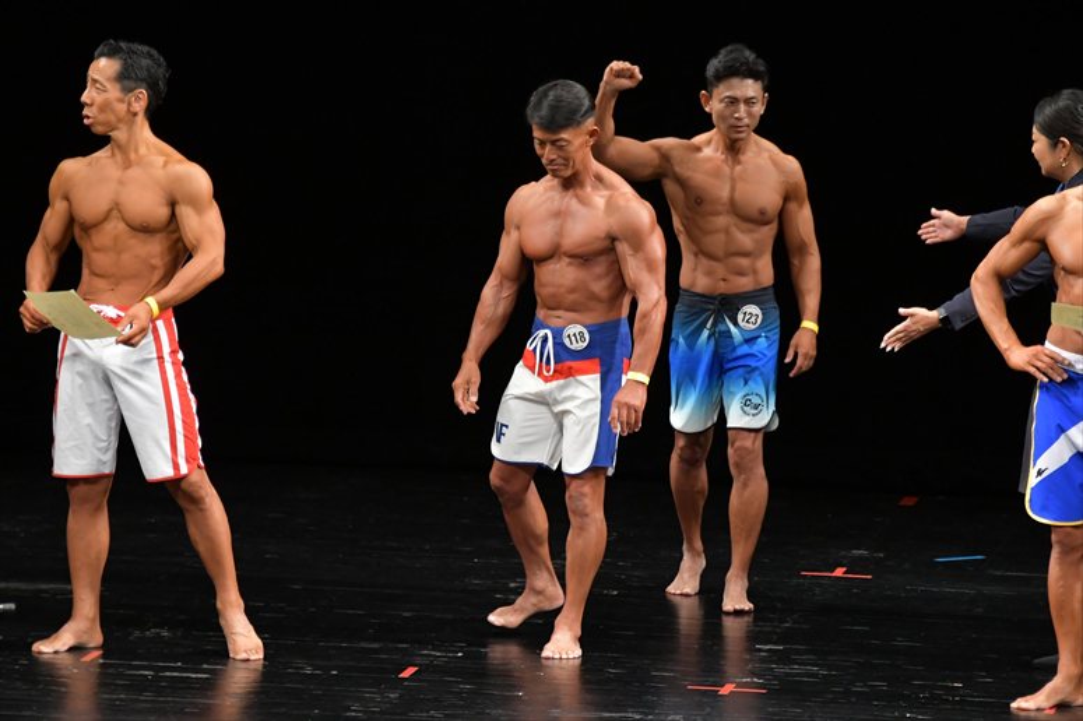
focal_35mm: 285
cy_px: 360
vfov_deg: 4.8
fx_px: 8570
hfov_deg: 7.2
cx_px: 542
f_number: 5.6
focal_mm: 190
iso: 3200
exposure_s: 1/400
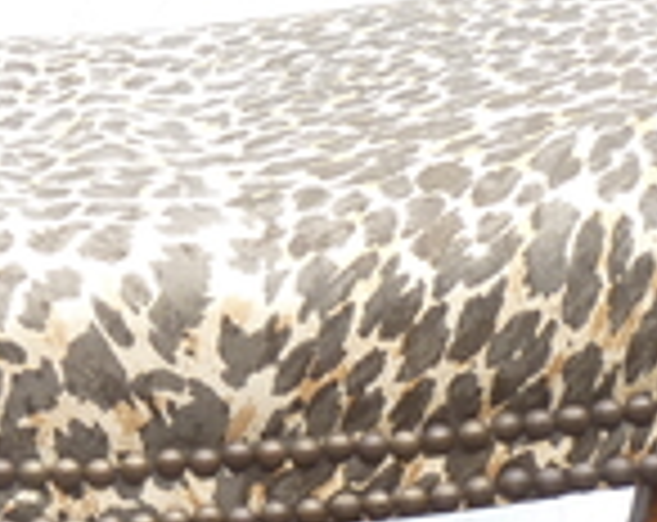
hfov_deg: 10.5
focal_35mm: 181
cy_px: 612
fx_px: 3510
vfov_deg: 8.4
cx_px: -202
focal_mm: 7.3
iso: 80
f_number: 4
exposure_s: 1/100
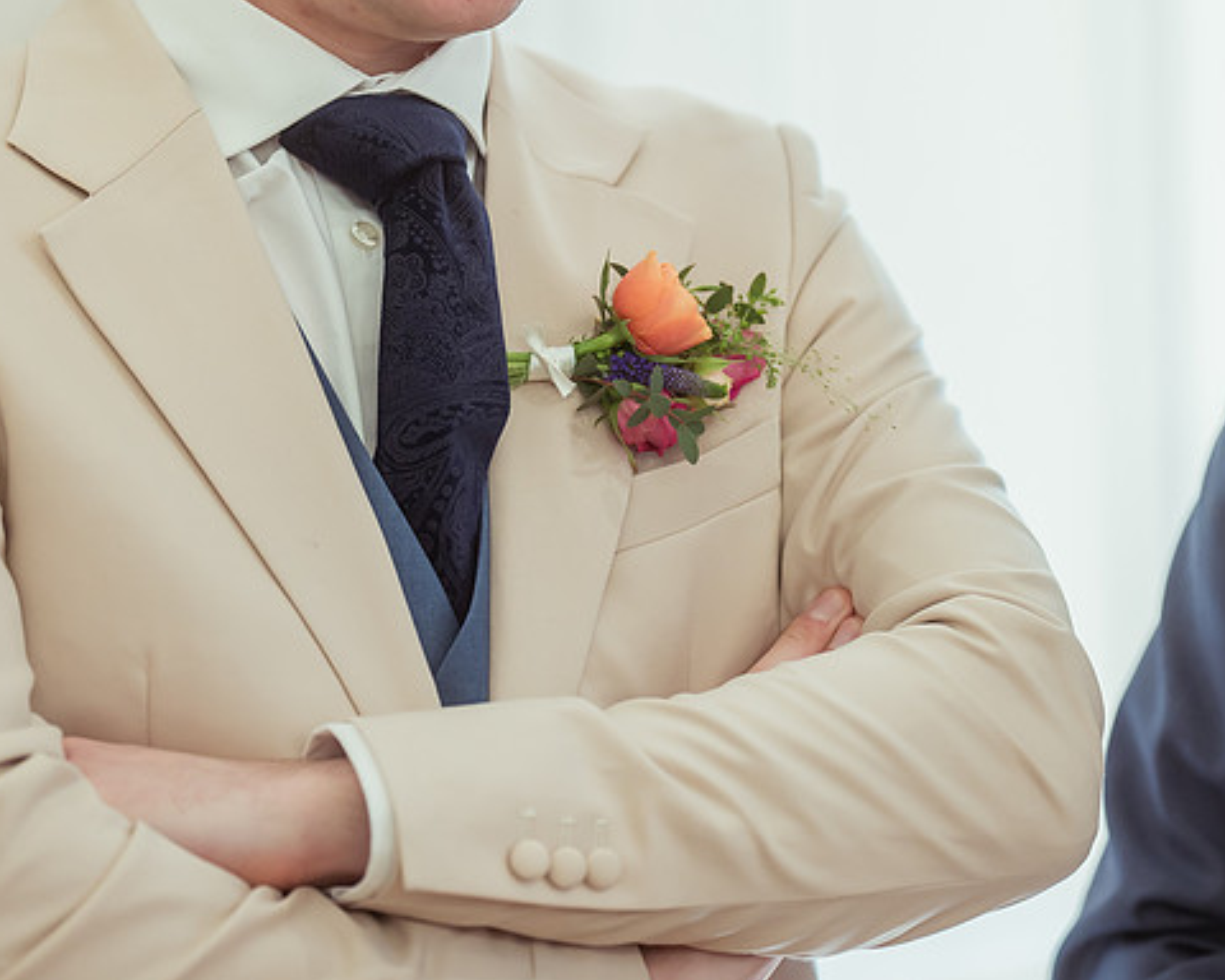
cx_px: 500
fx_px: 8302
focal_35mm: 229
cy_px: 491
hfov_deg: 8.4
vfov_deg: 6.8
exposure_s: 1/500
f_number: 2
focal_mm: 135
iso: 1250
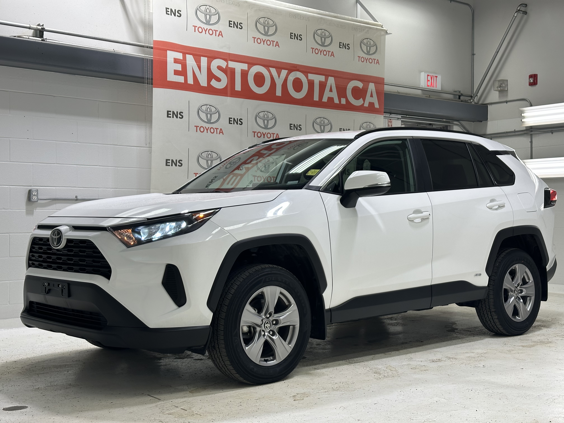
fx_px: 782
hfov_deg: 39.7
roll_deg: -0.1
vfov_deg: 30.3
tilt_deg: +0.1
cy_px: 212
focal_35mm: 48
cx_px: 282
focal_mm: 6.86
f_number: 1.78
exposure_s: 1/261
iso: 64
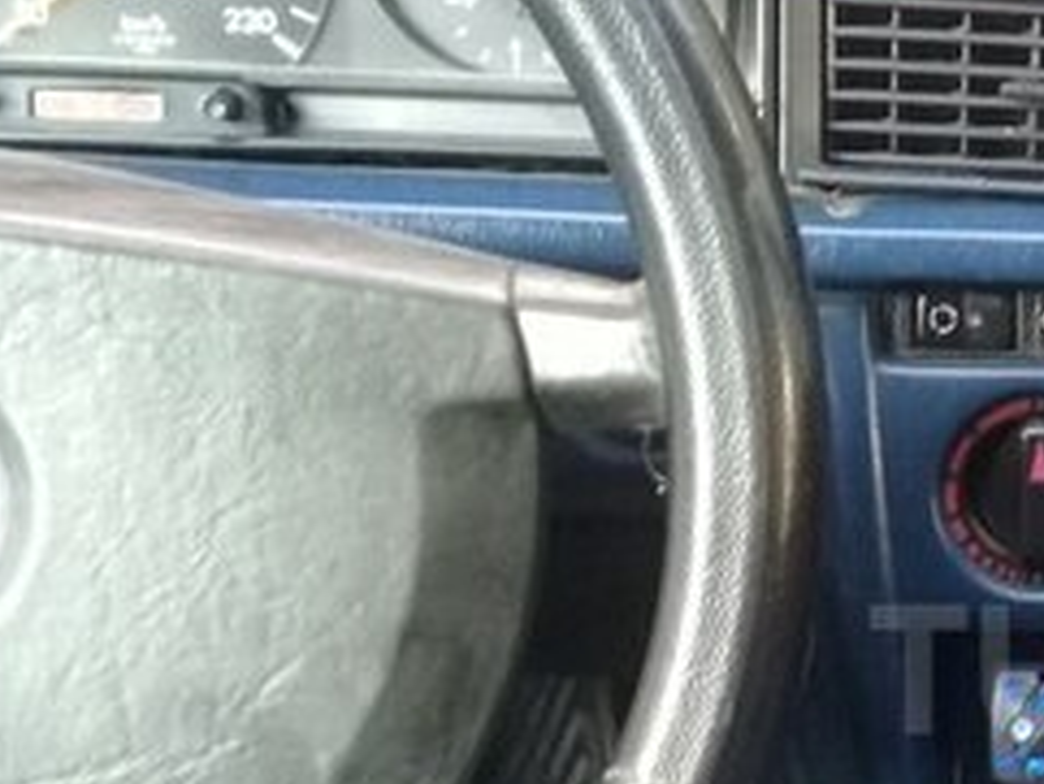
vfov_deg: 17.2
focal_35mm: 85
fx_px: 2565
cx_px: 1313
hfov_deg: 21.1
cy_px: 669
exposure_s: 1/25
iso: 160
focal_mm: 3.3
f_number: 2.2
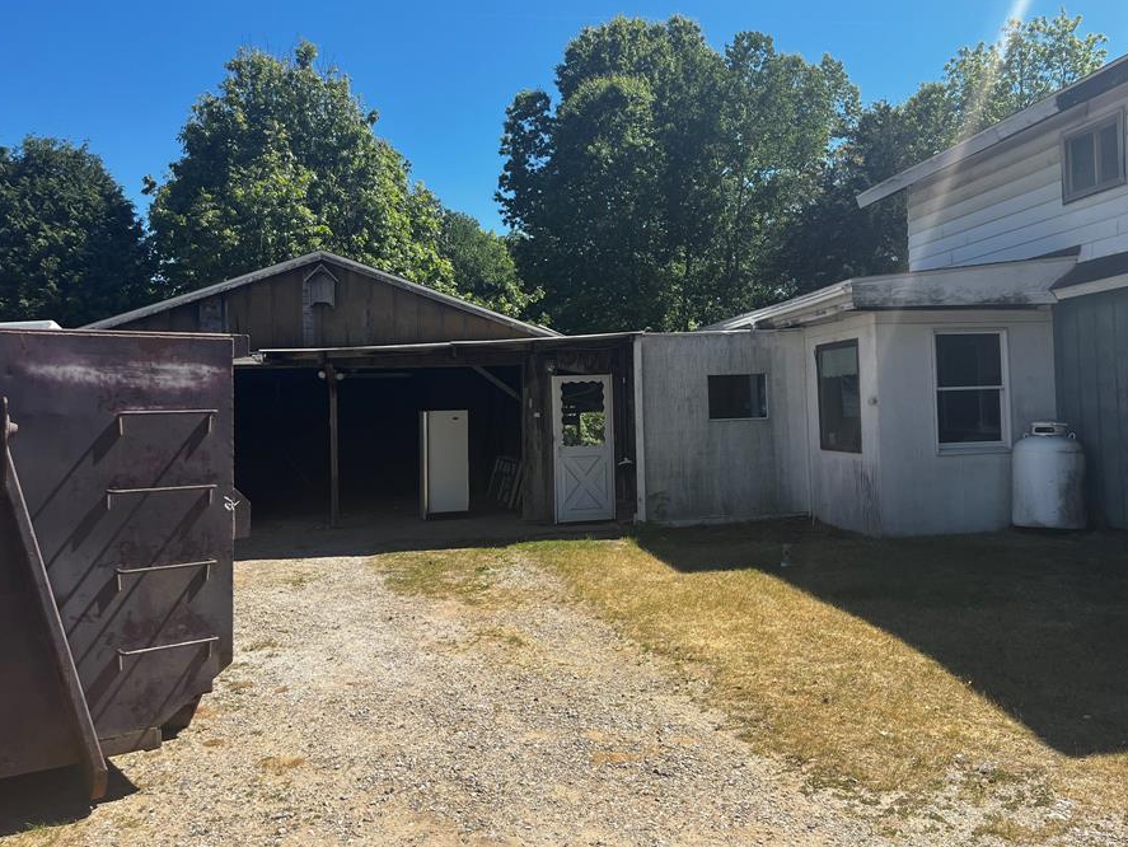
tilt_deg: +2.6
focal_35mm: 30
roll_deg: +1.6
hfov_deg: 59.7
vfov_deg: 46.7
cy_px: 378
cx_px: 638
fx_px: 978
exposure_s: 1/2513
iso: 50
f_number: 1.6
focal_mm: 5.1
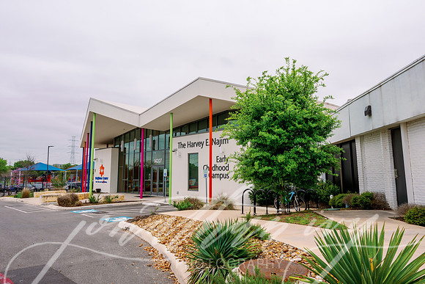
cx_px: 207
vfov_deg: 47.4
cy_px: 124
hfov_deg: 66.9
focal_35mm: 27
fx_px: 322
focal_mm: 24
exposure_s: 1/200
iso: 100
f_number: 9
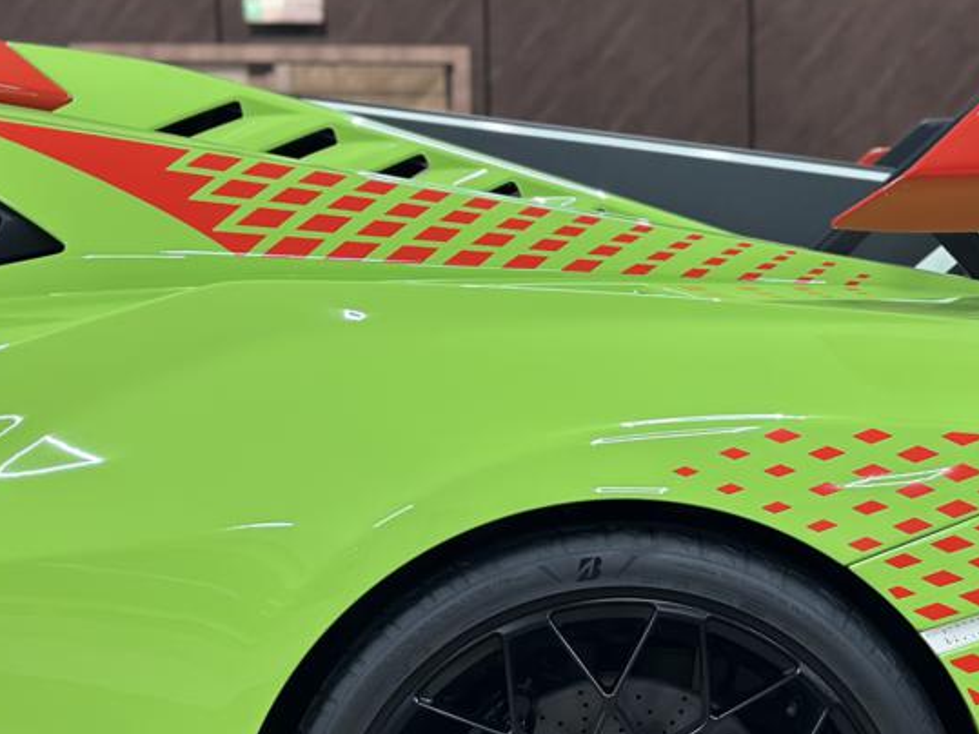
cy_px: 601
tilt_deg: -6.6
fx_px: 2517
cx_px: 714
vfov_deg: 16.5
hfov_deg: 21.9
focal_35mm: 89
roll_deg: +0.5
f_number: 1.78
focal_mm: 6.86
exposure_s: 1/50
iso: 100
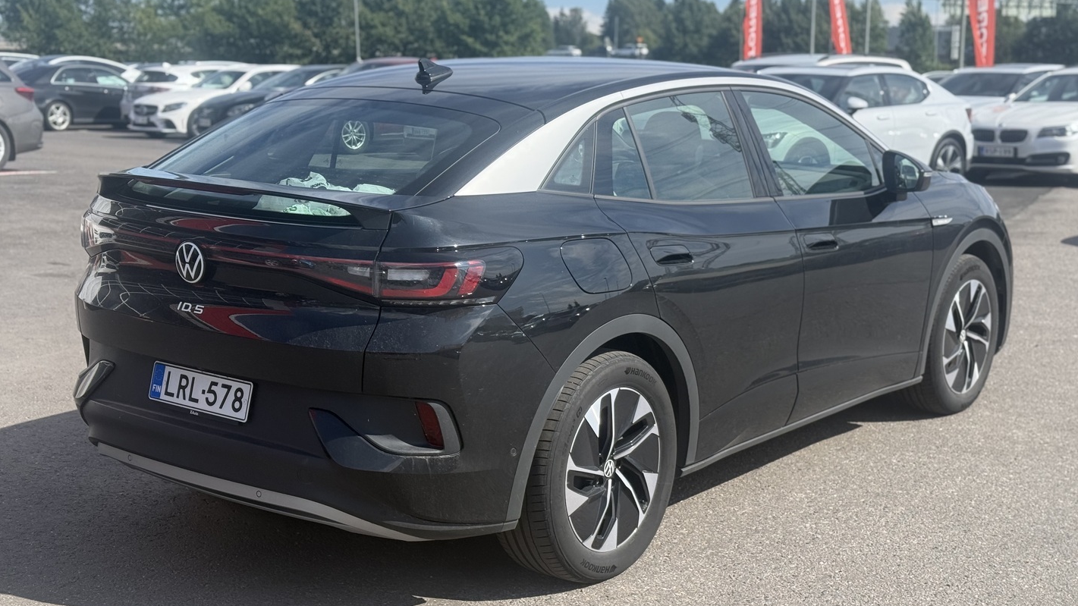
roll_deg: +0.5
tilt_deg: -8.1
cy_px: 309
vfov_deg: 22.6
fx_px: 1515
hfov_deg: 39.2
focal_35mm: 53
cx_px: 544
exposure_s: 1/3891
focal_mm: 6.76
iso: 100
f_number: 1.78
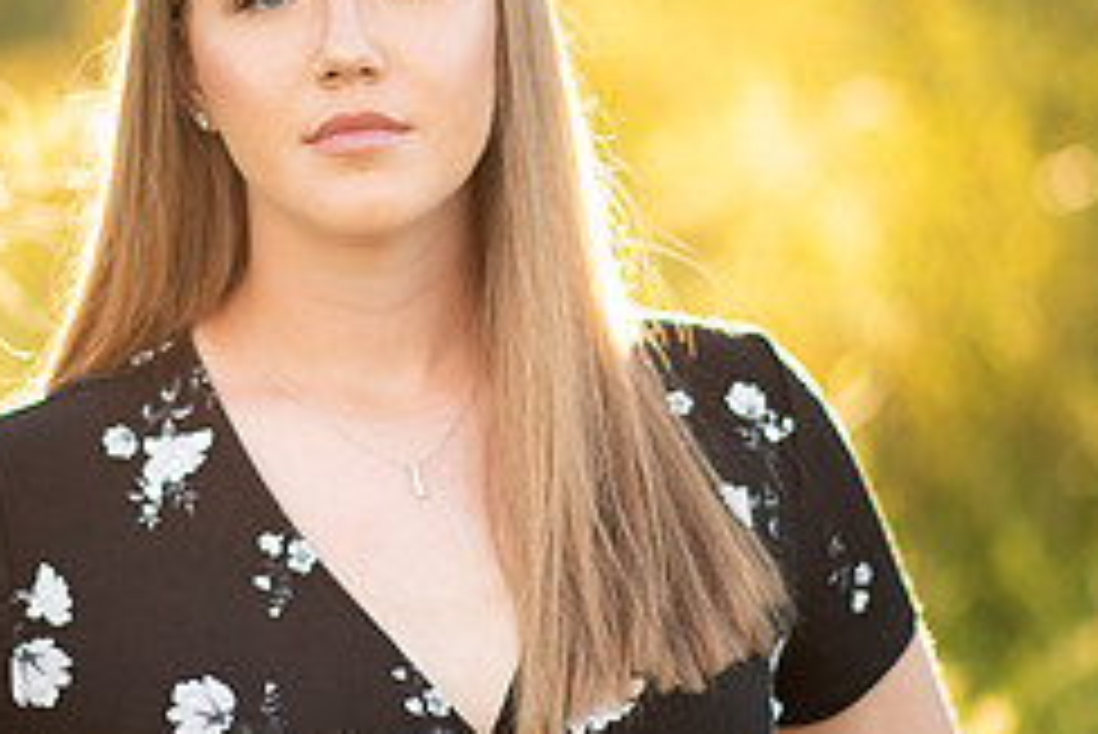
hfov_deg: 10.2
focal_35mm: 202
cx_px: 382
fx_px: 6164
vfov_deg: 6.8
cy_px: 268
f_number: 1.8
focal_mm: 85
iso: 125
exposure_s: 1/400
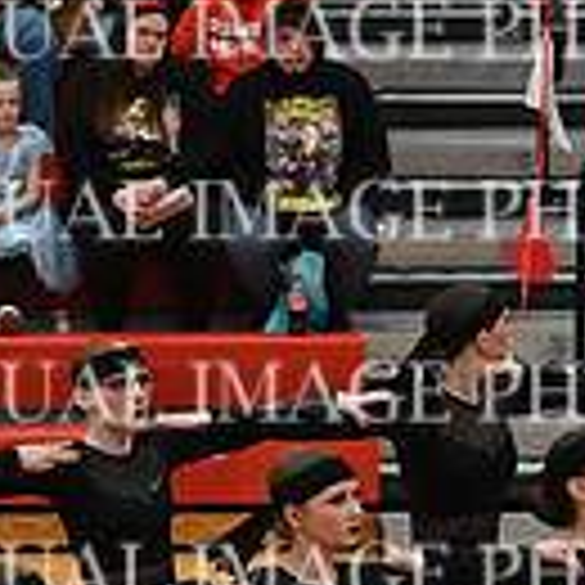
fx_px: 7591
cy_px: 664
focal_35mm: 397
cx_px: 454
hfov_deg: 4.4
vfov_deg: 4.4
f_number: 4
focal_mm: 70
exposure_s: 1/400
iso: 3200
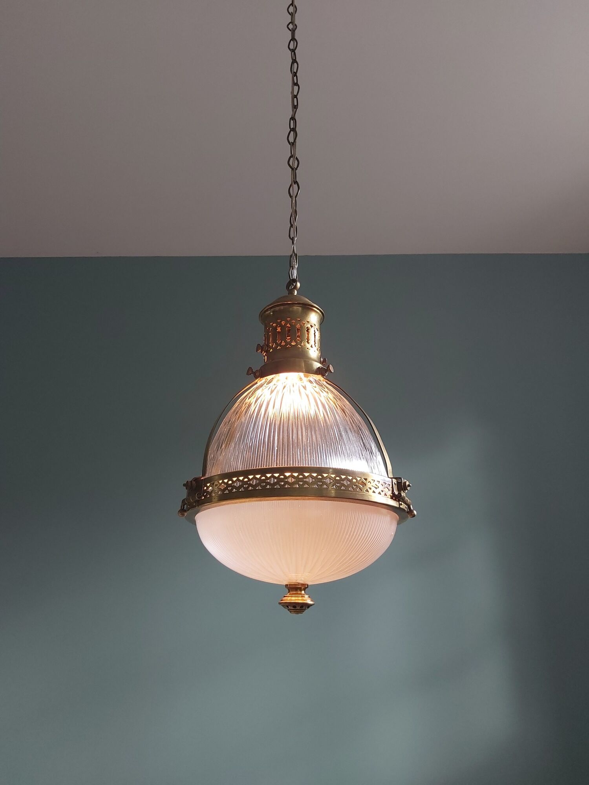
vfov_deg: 67.3
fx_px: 590
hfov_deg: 53.1
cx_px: 294
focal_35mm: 26
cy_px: 392
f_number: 1.7
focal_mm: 3.92
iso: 100
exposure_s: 1/50
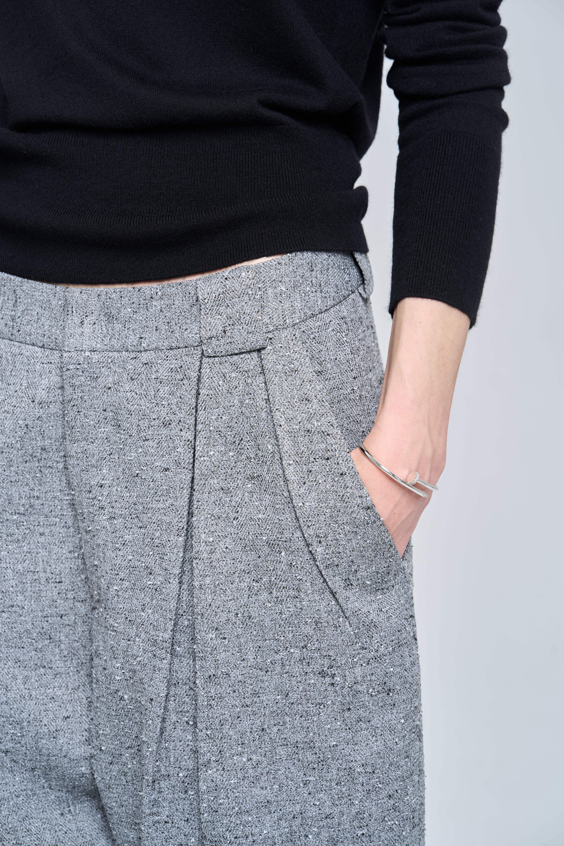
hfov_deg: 16.1
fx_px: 1997
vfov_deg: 23.9
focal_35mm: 85
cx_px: 282
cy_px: 423
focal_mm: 85
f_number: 8
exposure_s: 1/125
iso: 200
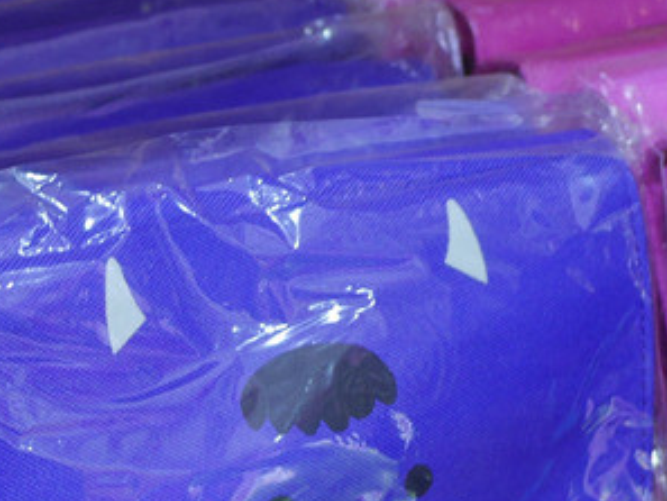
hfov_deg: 19.1
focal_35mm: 101
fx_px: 1947
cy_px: 508
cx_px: 49
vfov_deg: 14.4
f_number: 1.7
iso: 1000
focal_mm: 15
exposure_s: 1/60
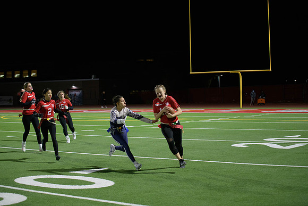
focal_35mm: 70
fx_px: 599
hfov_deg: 28.8
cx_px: 154
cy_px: 103
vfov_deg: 19.5
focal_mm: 70
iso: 3200
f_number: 2.8
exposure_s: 1/640
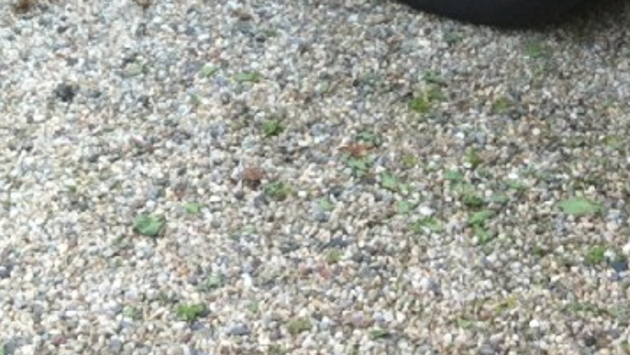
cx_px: 109
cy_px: -415
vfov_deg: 8.8
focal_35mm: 128
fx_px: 2139
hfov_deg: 16.6
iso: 100
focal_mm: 3.85
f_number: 2.8
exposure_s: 1/40
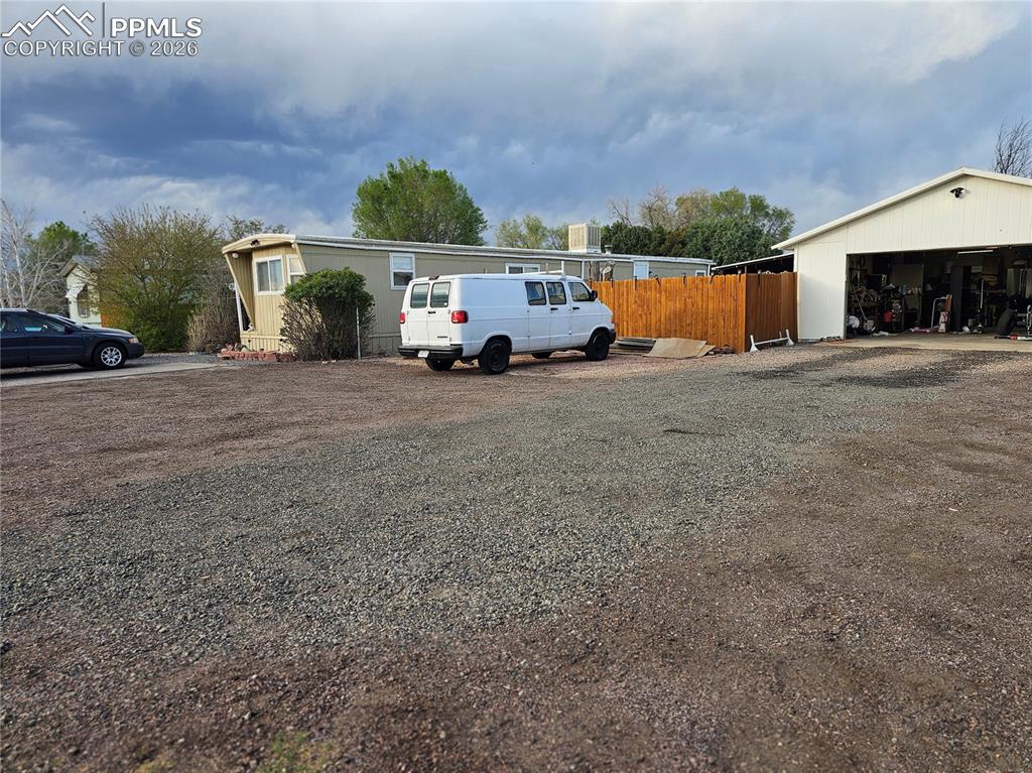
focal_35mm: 23
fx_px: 685
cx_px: 516
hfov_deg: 74.0
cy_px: 386
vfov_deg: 58.8
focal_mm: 6.3
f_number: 1.7
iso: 10
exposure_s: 1/147
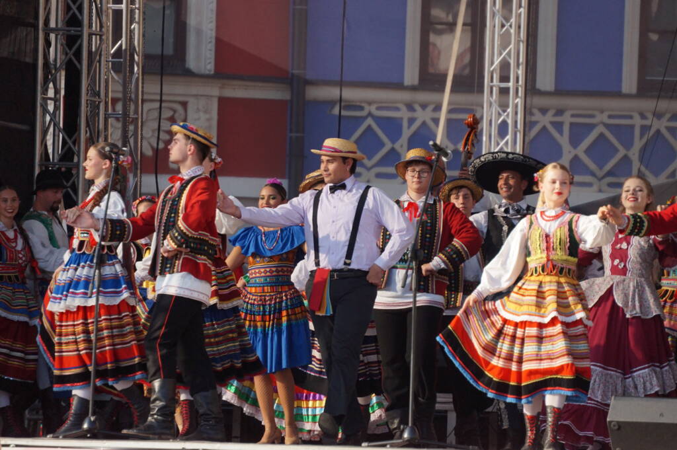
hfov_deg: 7.0
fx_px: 5524
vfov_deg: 4.7
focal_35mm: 294
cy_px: 225
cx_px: 338
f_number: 6.3
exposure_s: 1/2000
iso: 1000
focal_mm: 196
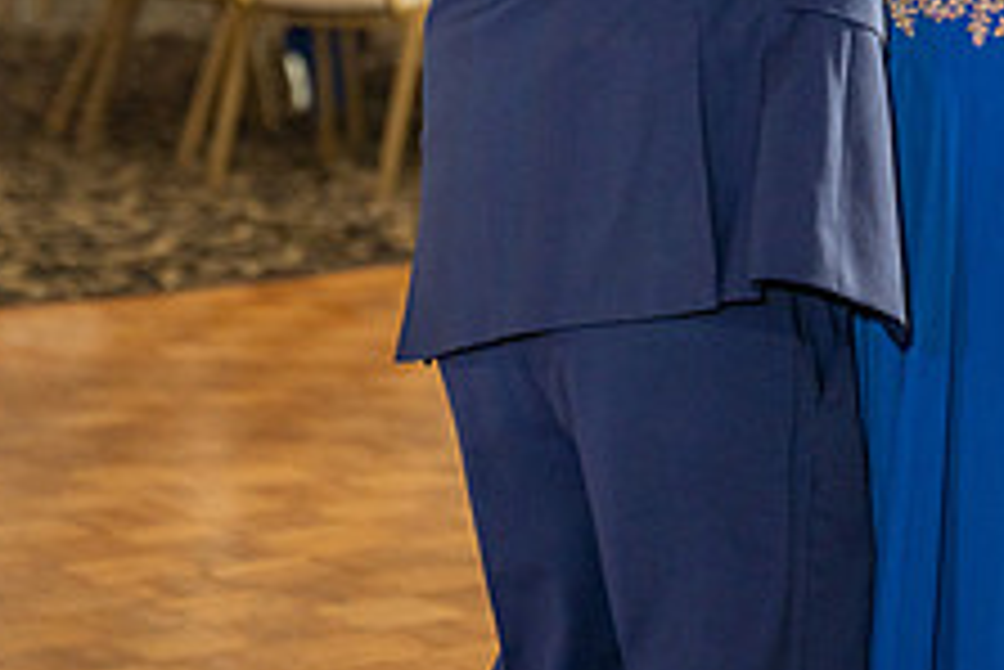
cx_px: 554
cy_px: -187
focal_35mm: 182
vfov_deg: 7.5
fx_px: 5079
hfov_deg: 11.3
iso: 640
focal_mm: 70
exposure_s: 1/160
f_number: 3.2
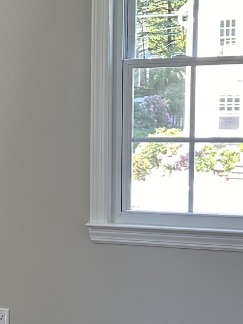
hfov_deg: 13.9
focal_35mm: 98
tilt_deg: -8.3
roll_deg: +1.3
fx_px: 917
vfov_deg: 20.0
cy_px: 208
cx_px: -145
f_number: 1.78
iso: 160
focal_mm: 6.86
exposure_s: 1/121
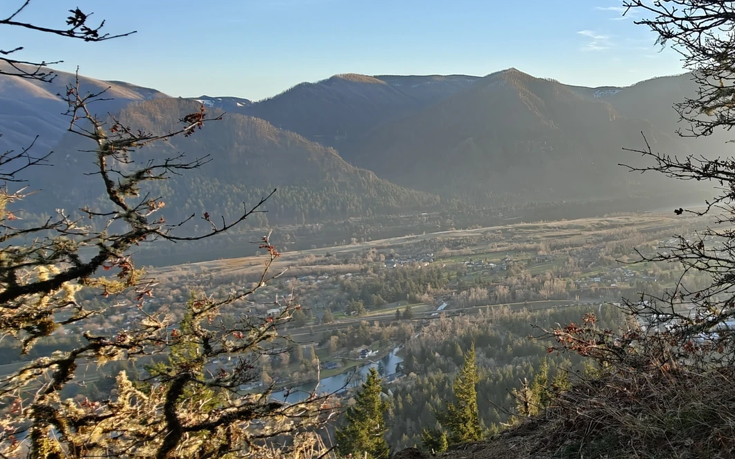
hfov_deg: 49.9
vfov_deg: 38.1
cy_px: 171
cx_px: 695
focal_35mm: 33
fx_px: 661
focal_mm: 2.3
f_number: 2
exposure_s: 1/199
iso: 160
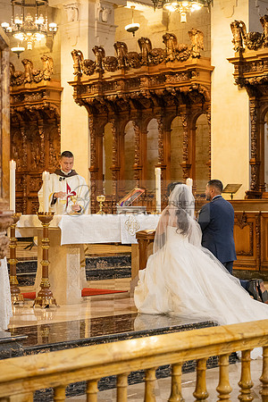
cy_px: 201
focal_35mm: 75
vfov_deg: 27.0
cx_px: 134
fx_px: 837
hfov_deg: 18.2
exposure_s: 1/200
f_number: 4
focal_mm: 75
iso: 3200
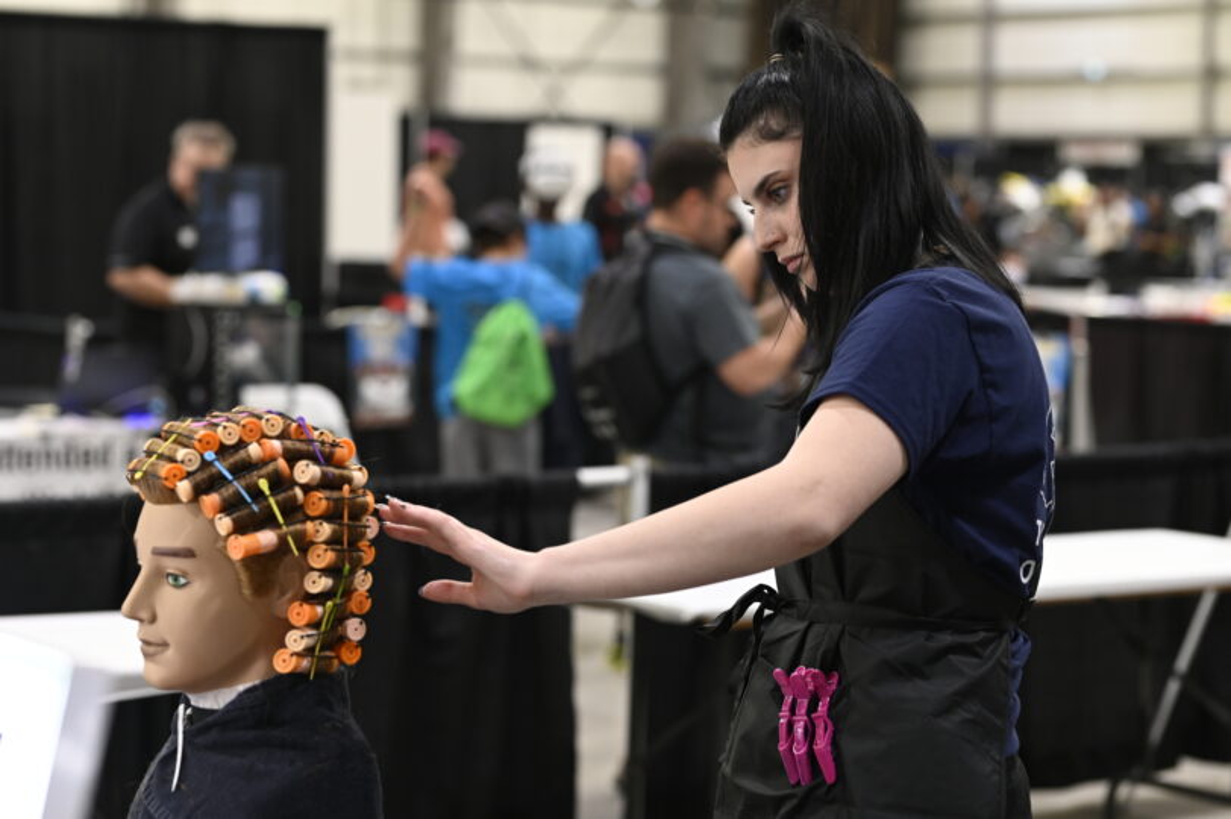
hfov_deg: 23.9
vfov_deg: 16.0
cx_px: 616
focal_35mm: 85
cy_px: 410
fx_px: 2904
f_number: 3.2
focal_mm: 85
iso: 1600
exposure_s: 1/160
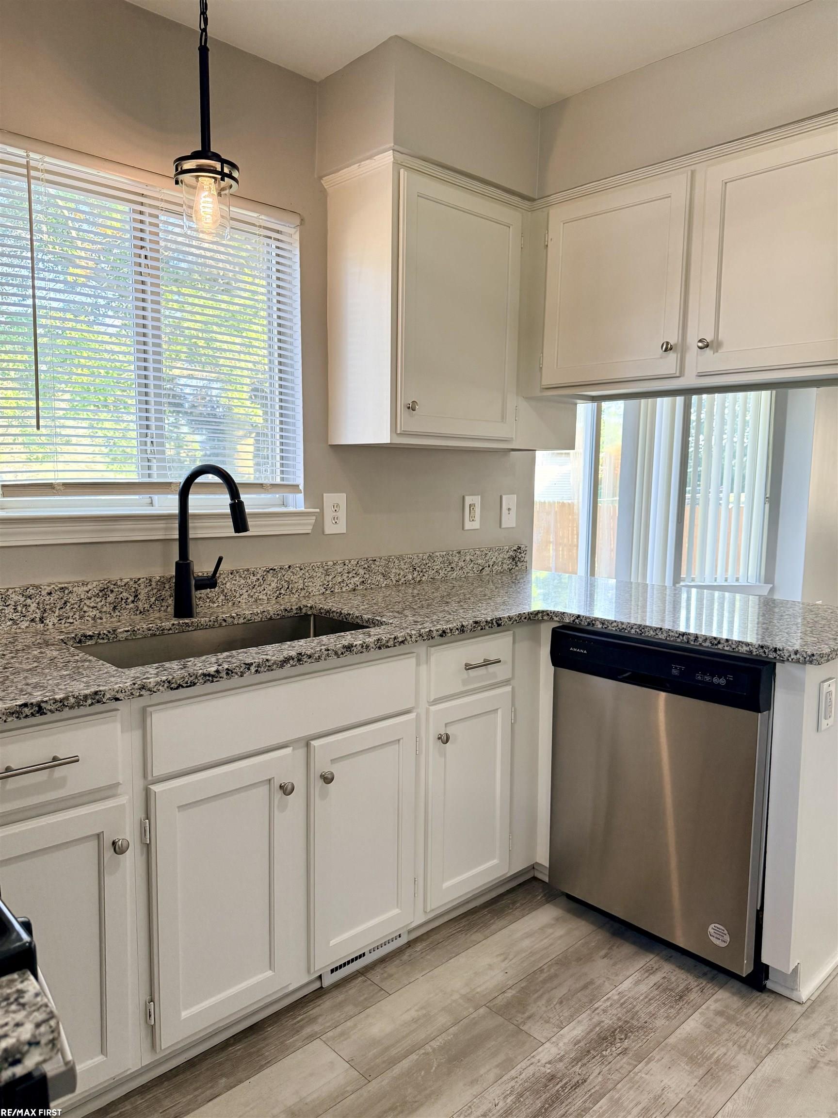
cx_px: 419
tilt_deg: -7.9
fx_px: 775
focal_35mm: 24
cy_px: 559
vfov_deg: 71.6
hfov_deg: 56.8
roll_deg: -1.6
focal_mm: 6.76
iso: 200
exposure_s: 1/153
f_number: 1.78
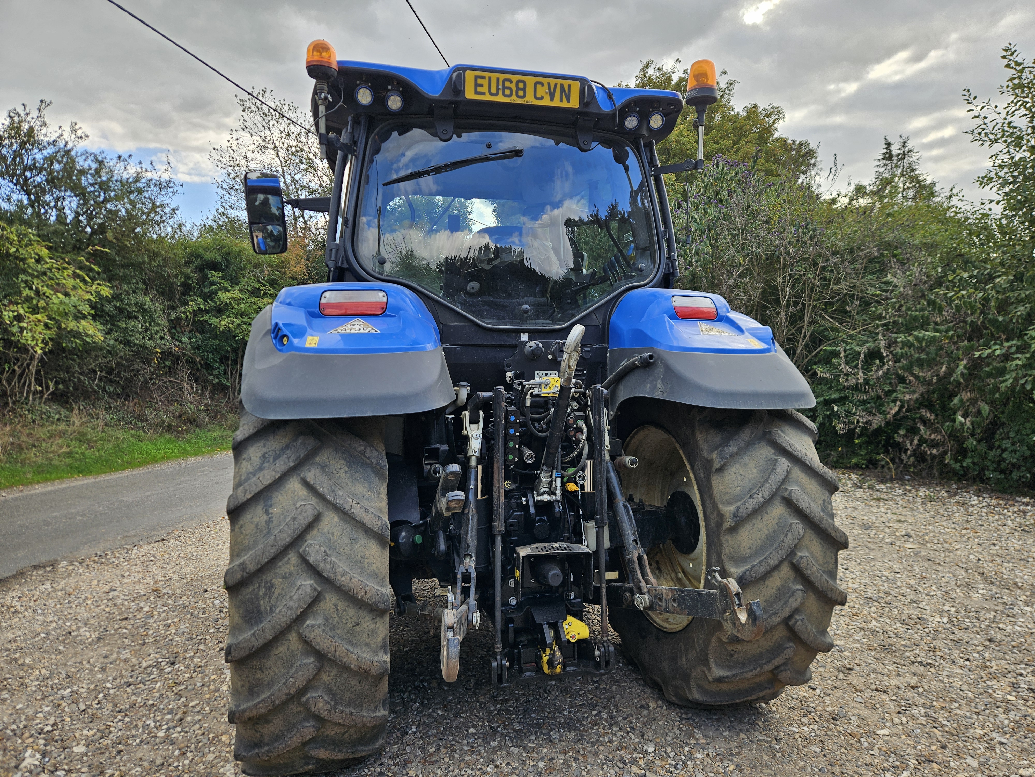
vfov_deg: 58.9
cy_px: 388
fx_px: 688
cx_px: 518
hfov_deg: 73.9
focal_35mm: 23
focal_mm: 5.4
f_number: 1.8
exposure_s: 1/309
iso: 25
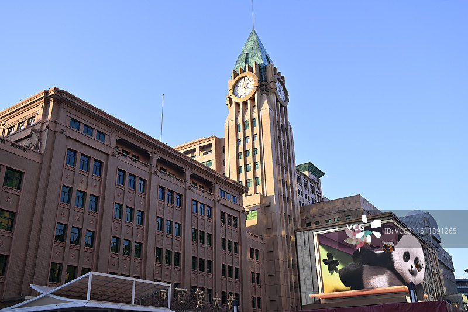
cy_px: 156
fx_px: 442
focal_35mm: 34
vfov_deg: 38.9
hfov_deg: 55.8
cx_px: 234
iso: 64
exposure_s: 1/125
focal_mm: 34
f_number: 4
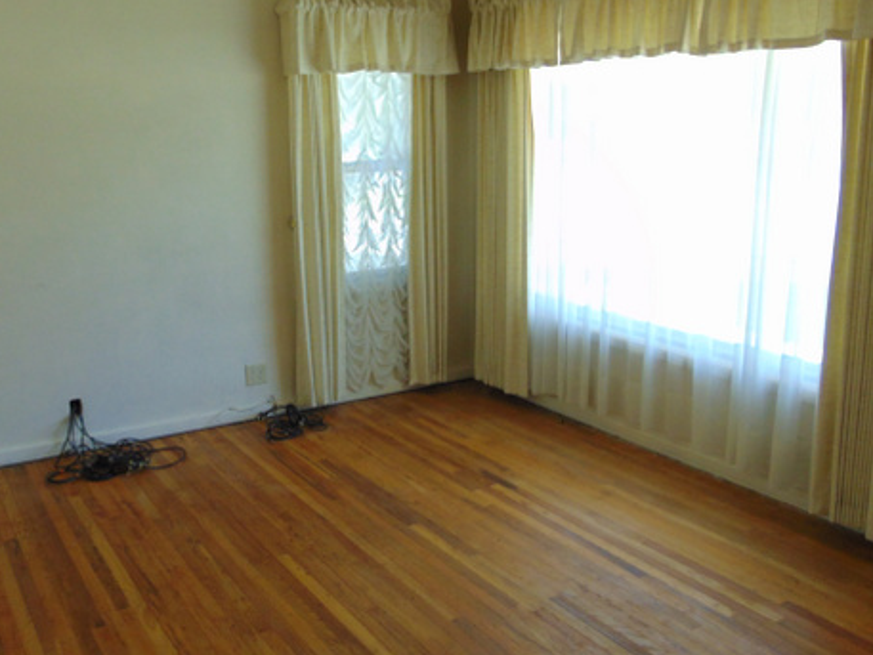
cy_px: 304
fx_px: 883
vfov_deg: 40.7
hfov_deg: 52.5
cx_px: 399
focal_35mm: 35
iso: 160
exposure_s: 1/30
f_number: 3
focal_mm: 4.5
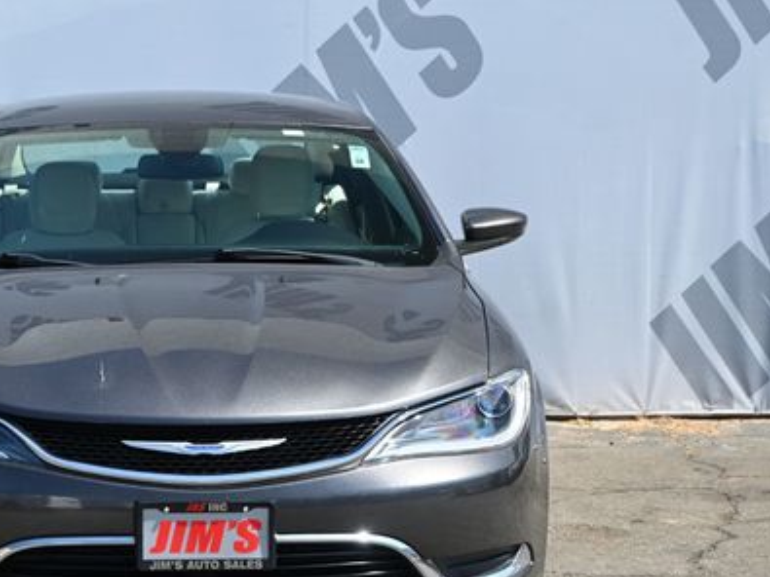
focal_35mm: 101
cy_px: 351
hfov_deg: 19.4
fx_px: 2241
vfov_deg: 14.7
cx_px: 187
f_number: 6
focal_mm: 43
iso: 220
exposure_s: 1/250
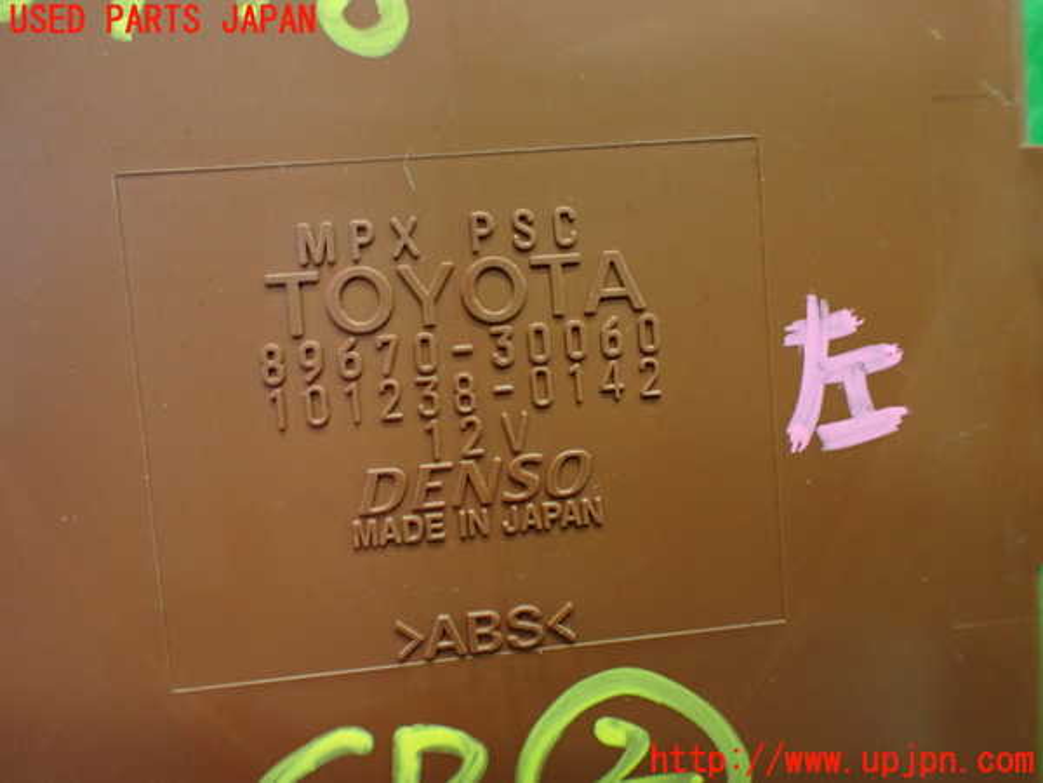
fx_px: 904
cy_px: 392
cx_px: 522
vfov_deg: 46.8
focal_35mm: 30
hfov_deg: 60.0
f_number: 2.3
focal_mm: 5.4
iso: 800
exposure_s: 1/80
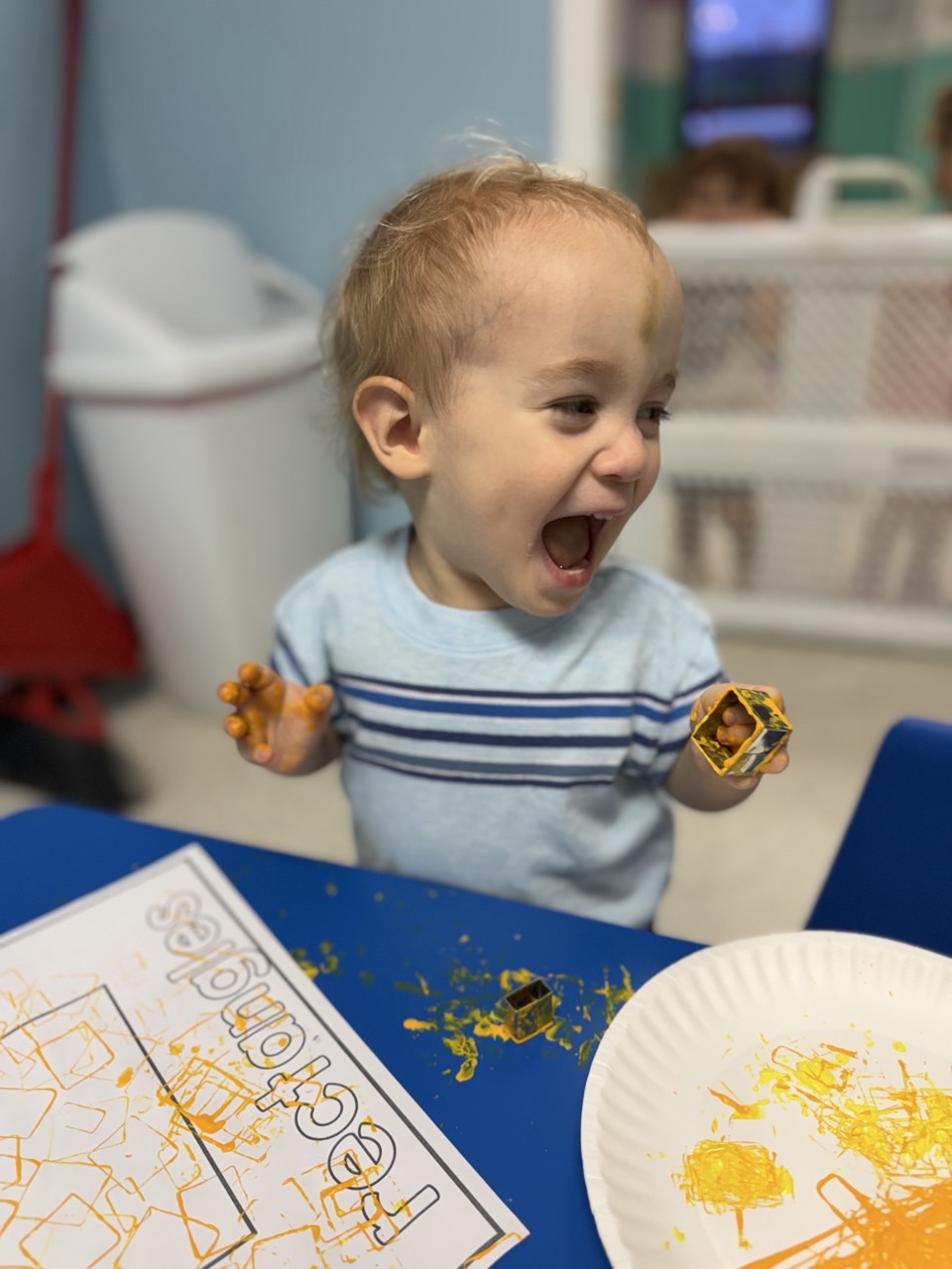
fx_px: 880
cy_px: 634
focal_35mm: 24
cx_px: 476
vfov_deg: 71.6
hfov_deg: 56.8
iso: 160
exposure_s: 1/120
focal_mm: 6.76
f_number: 1.78
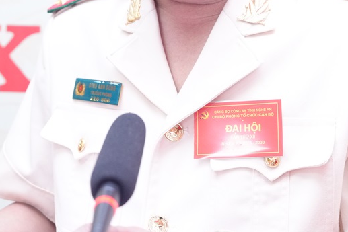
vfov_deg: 13.9
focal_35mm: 95
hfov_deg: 21.4
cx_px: 128
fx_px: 919
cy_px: -61
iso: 2000
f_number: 4
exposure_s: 1/160
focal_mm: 32
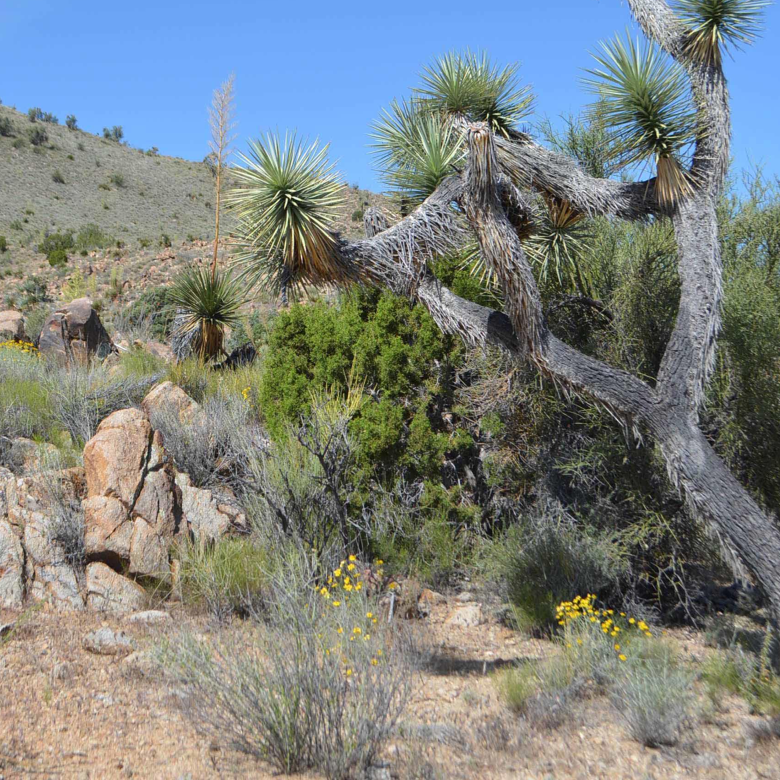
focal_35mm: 63
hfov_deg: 27.3
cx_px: 333
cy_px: 379
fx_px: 1606
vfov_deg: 27.3
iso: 400
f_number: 6.3
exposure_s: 1/1600
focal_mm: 28
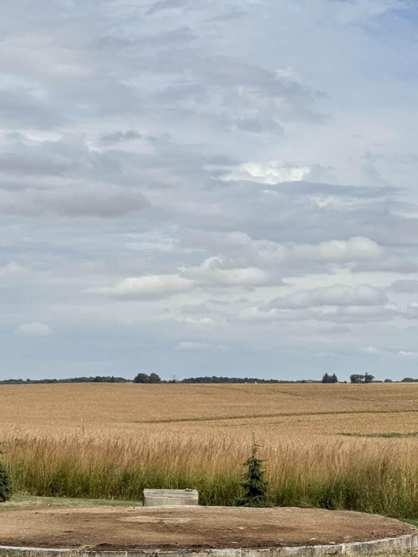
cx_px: 159
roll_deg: +0.6
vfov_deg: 21.7
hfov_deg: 16.4
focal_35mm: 90
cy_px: 359
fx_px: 1449
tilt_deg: +1.7
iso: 80
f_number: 1.78
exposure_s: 1/12500
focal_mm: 6.76
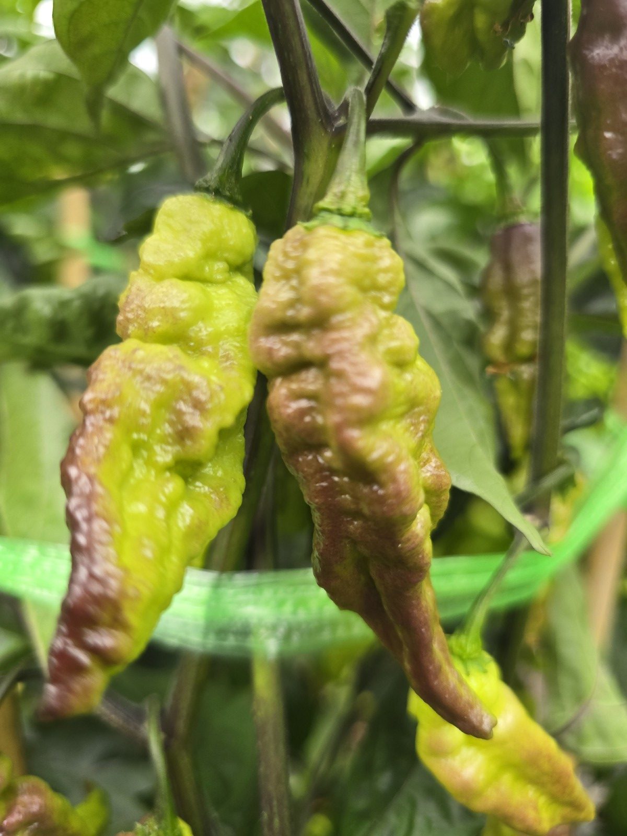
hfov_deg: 58.9
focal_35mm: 23
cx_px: 314
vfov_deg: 73.9
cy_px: 418
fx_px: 555
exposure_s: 1/120
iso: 64
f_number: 1.7
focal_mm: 6.3
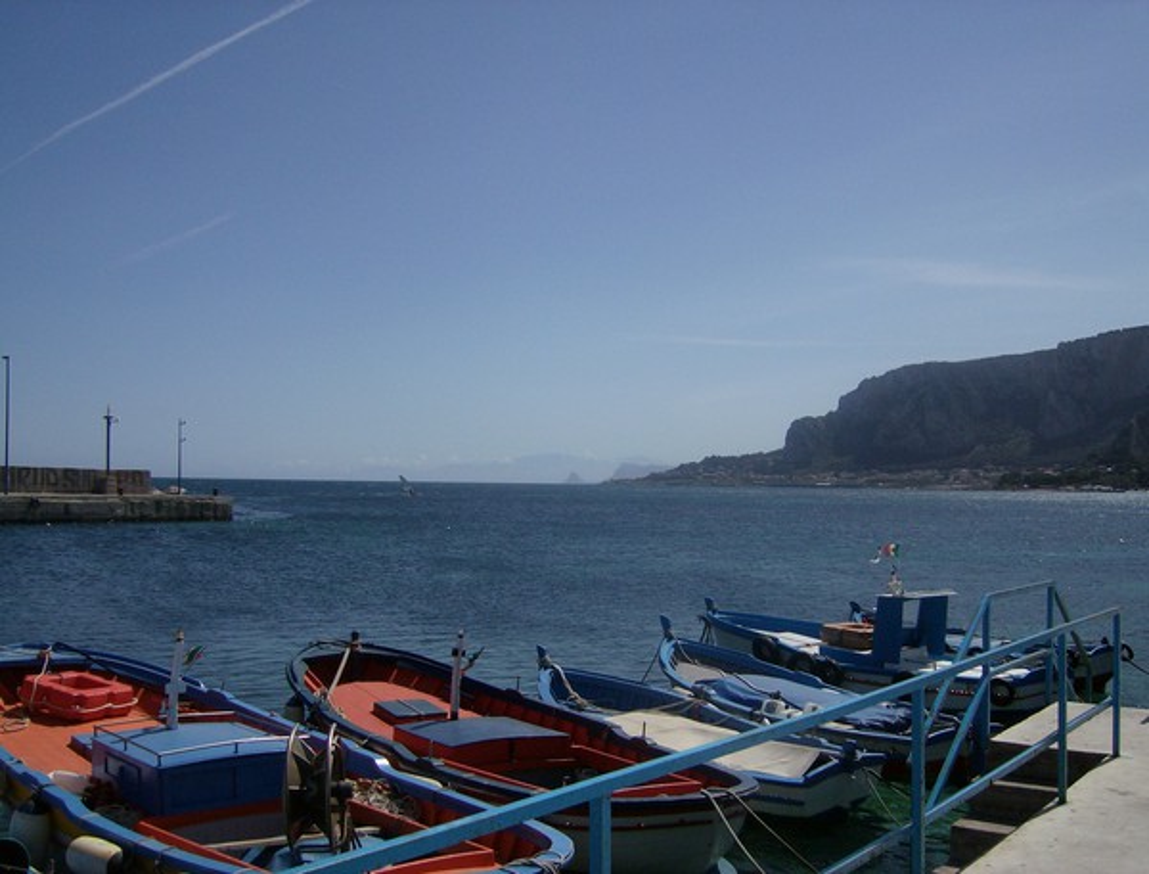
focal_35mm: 36
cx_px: 574
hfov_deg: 51.1
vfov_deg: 40.0
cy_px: 437
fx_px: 1201
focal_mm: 6
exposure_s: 1/1613
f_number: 4.7
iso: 100
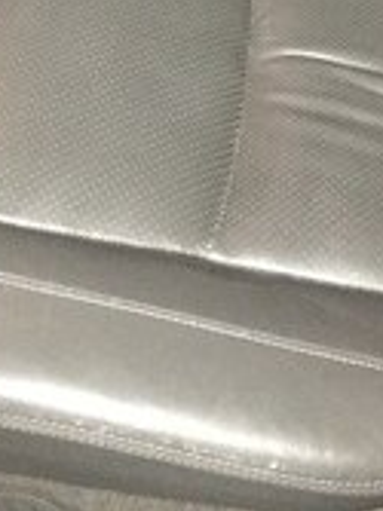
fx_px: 1270
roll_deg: +2.1
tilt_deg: -32.3
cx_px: 233
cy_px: -242
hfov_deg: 17.1
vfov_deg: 19.9
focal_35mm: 86
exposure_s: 1/17
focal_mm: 4.15
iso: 640
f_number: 2.2
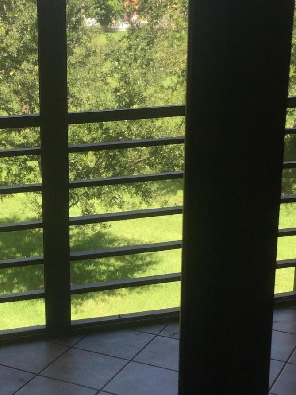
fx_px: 741
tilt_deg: -15.7
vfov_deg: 29.8
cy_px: 221
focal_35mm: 65
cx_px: 41
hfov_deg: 22.2
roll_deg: +2.4
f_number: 2.2
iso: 32
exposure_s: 1/384
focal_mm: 4.15
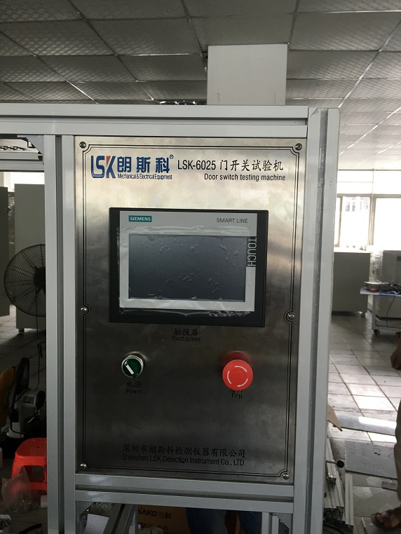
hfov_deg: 48.3
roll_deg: -2.3
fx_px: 448
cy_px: 267
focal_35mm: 29
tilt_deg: -5.5
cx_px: 200
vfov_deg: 61.6
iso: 25
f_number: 2.2
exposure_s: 1/33
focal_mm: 4.15
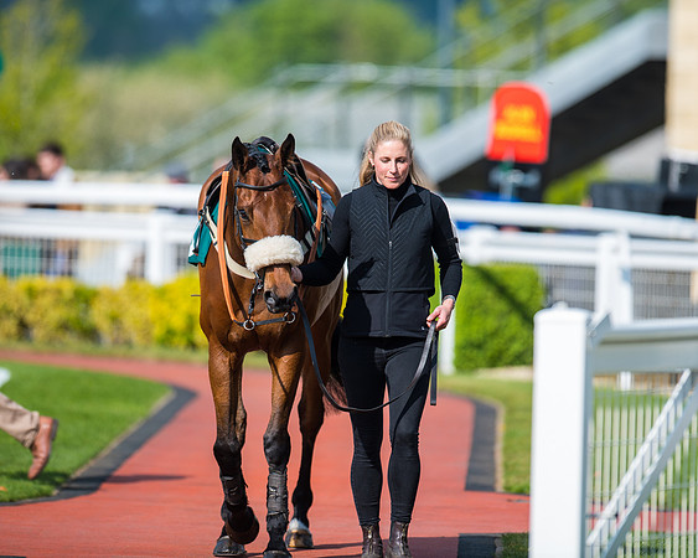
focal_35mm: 451
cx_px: 349
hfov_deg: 4.3
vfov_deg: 3.4
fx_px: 9314
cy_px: 279
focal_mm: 400
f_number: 5
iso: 160
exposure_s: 1/1250
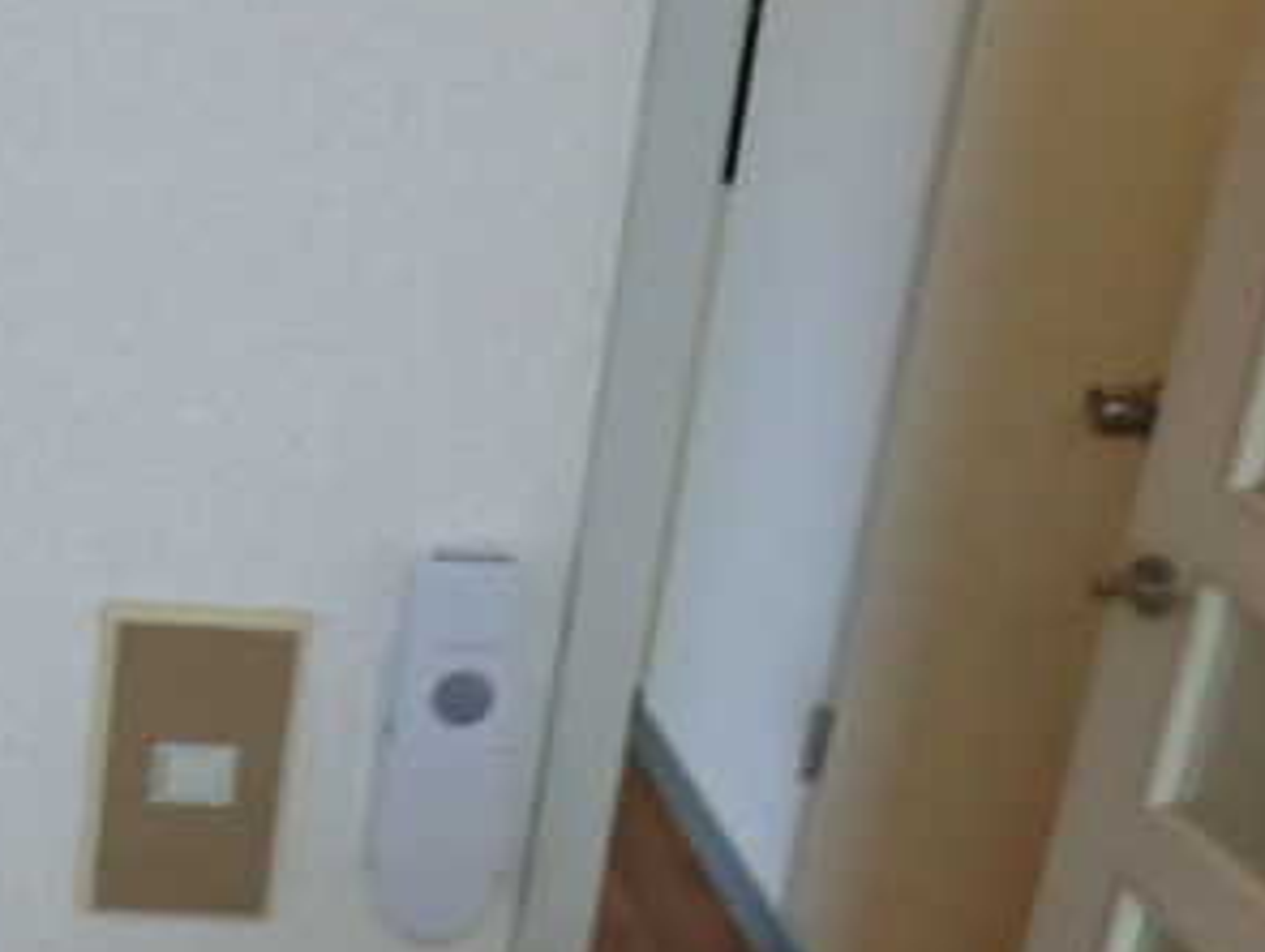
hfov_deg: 33.0
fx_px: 1903
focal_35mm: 52
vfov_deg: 27.9
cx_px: -64
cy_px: 322
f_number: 3.2
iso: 200
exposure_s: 1/60
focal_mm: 4.3
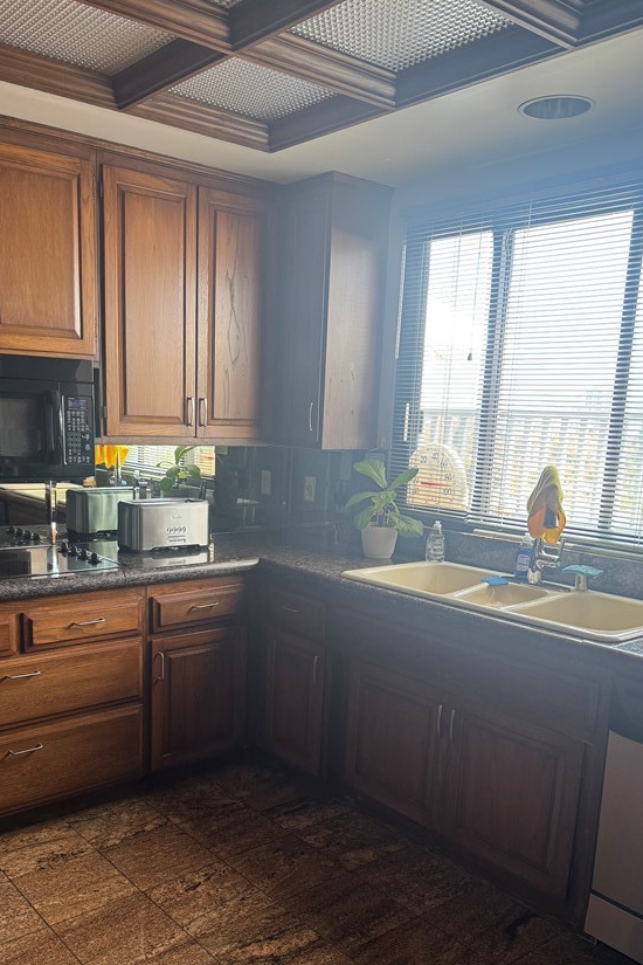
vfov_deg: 59.7
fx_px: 830
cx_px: 284
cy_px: 584
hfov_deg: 42.3
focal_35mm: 31
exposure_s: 1/121
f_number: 1.78
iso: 160
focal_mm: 6.76
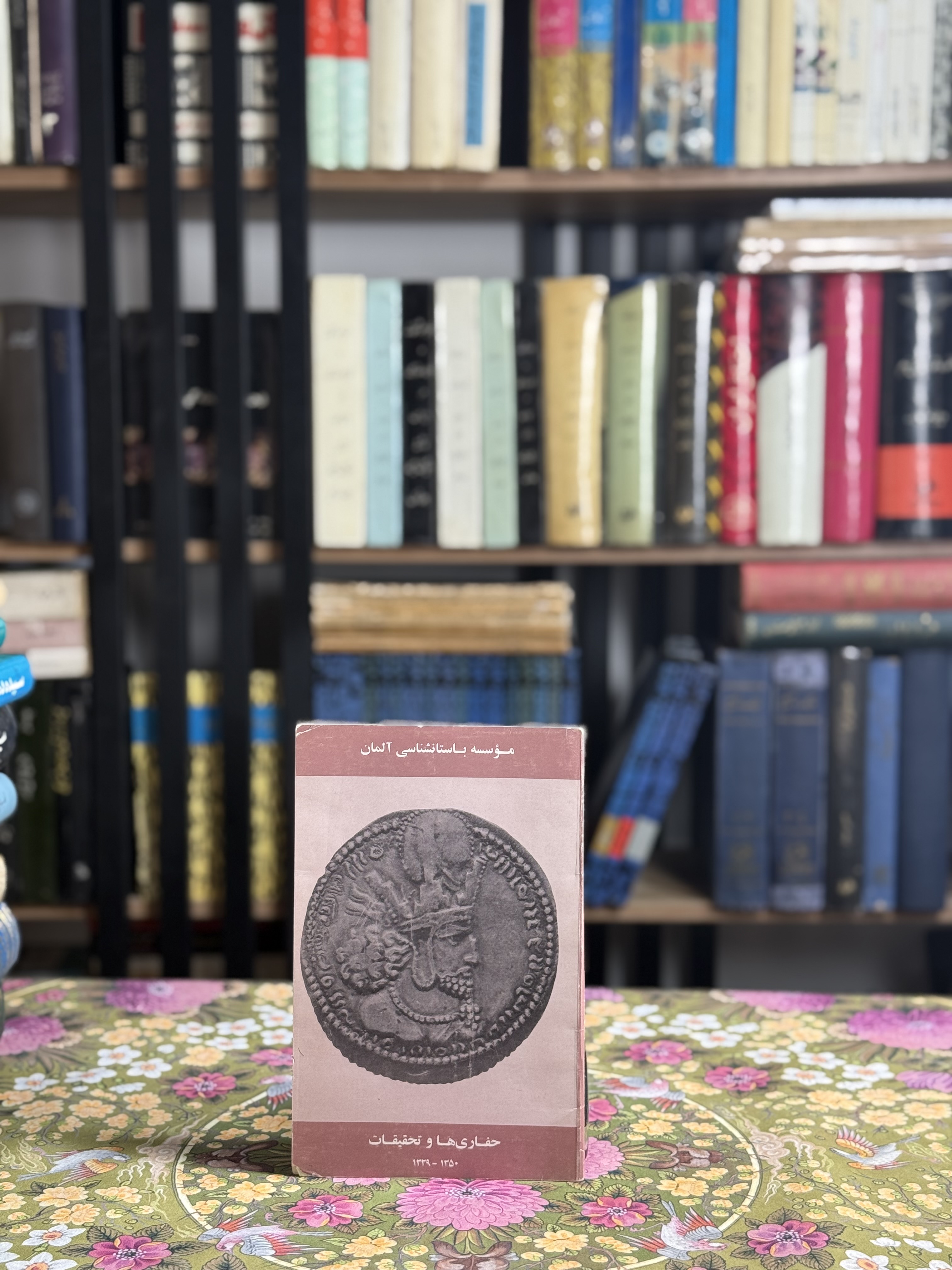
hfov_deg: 30.3
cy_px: 635
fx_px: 1760
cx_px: 476
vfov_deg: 39.7
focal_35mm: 48
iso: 64
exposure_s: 1/50
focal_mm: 6.76
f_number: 1.78
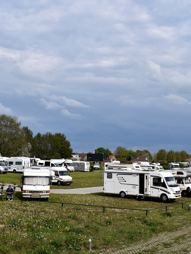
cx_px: 98
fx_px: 353
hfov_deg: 30.3
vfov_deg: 39.7
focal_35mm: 48
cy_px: 127
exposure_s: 1/320
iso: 100
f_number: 9
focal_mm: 22
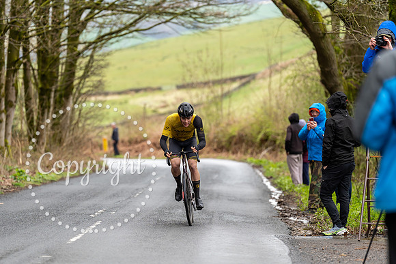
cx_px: 198
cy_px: 132
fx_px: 2167
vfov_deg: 7.0
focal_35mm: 197
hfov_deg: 10.4
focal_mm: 197
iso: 500
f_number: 3.5
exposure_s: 1/1000
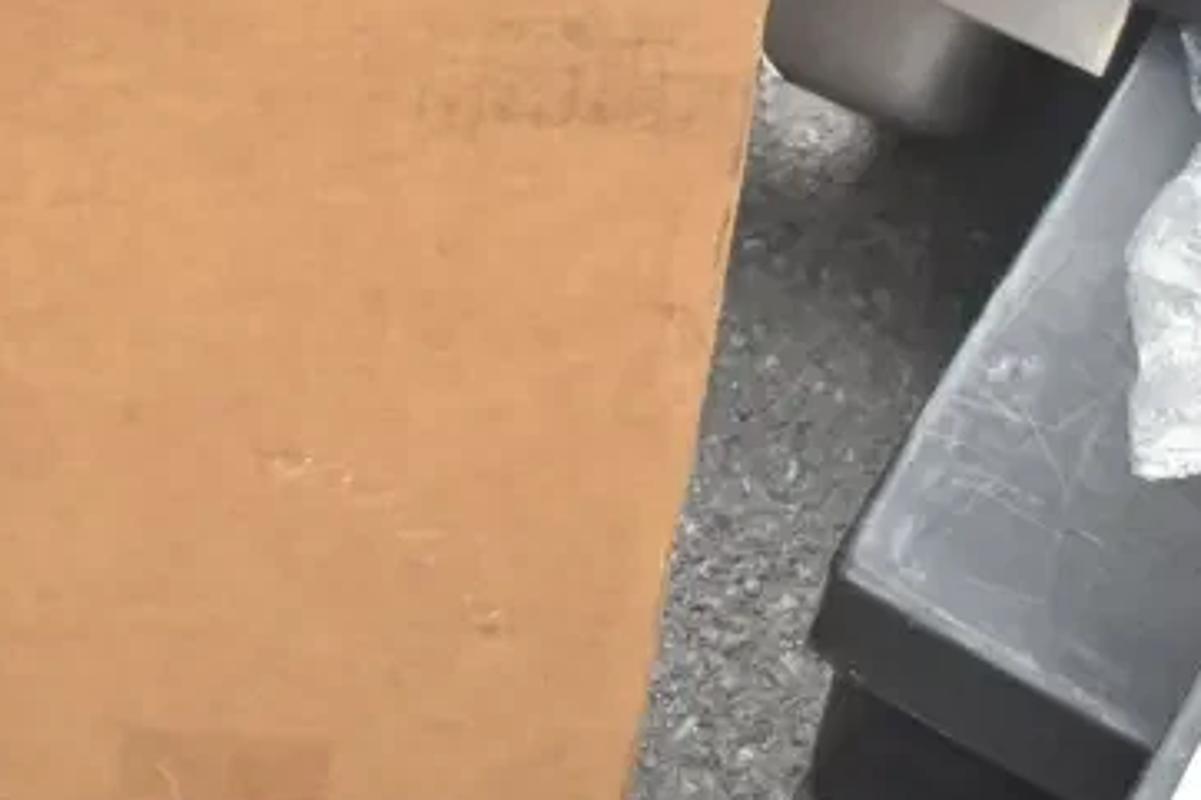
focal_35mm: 91
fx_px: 3034
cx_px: 226
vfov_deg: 13.9
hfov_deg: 22.1
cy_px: -451
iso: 1600
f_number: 9
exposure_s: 1/250
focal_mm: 24
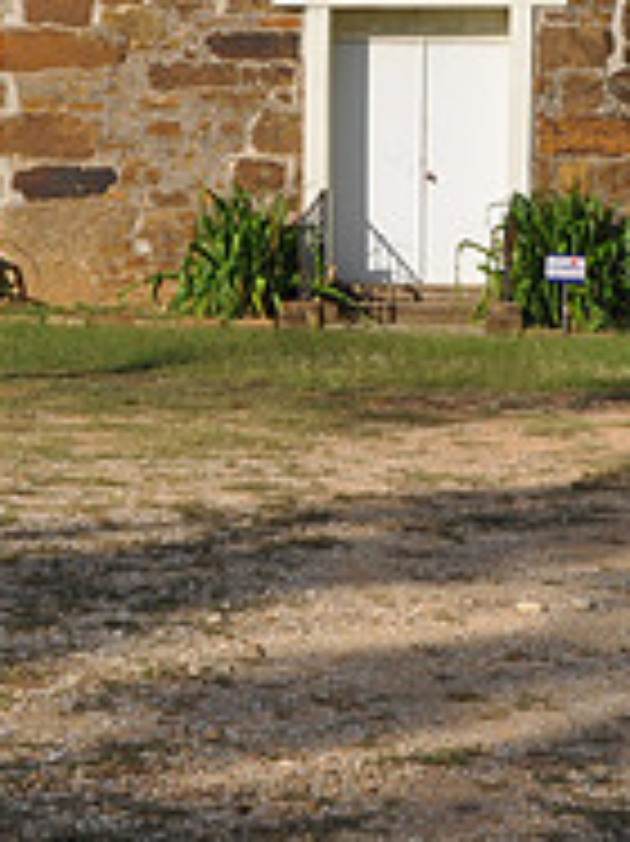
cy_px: 137
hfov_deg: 12.7
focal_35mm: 116
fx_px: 2818
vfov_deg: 16.8
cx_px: 387
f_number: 10
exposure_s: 1/400
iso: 200
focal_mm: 26
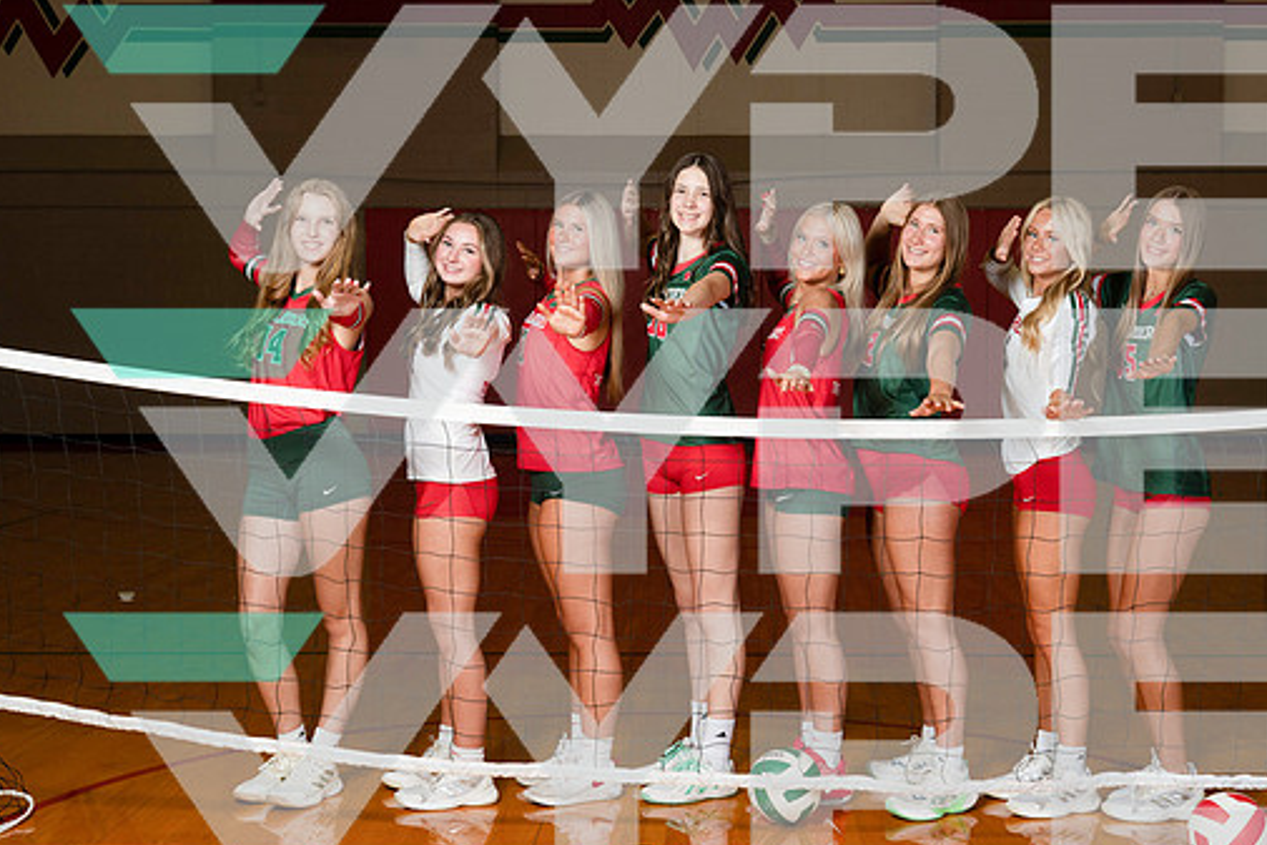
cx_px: 710
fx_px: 1901
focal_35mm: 54
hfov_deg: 36.8
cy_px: 443
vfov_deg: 25.1
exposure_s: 1/250
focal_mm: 47
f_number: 8
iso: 640
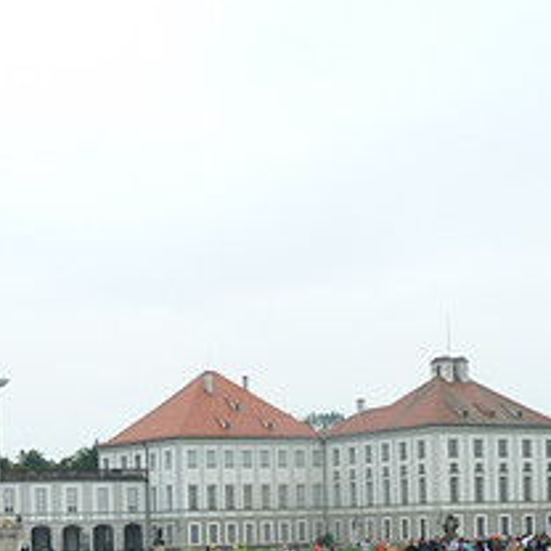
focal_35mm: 91
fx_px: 1639
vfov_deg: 18.6
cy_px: 536
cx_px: 61
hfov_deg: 18.8
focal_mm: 6.1
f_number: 4
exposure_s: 1/320
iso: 80
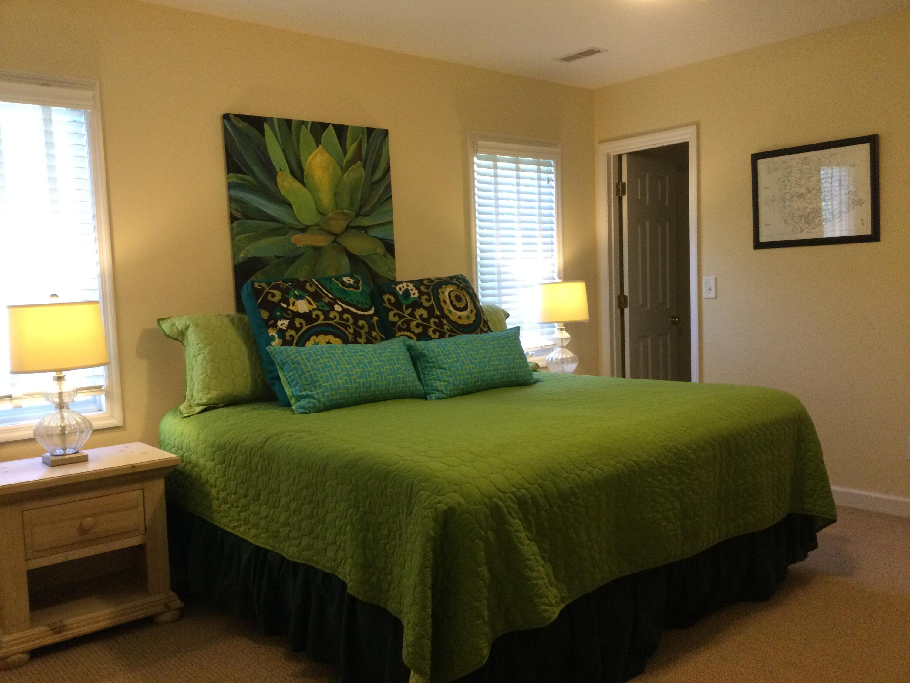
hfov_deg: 58.4
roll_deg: +0.5
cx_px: 455
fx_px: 815
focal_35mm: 31
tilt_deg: -4.8
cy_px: 342
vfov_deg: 45.4
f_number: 2.4
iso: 160
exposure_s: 1/33
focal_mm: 3.3
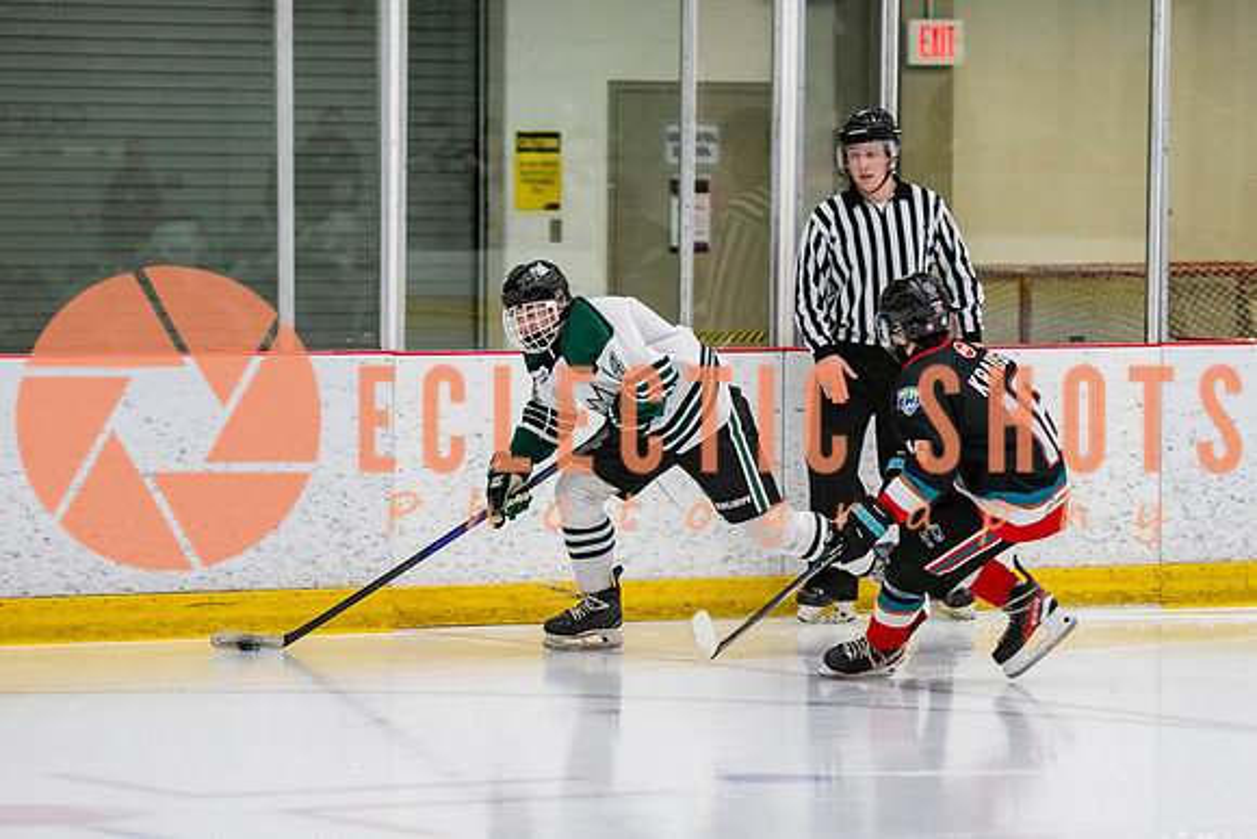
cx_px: 668
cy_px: 464
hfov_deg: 10.1
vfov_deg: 6.8
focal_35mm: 203
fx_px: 7102
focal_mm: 140
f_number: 3.2
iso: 2000
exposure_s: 1/640
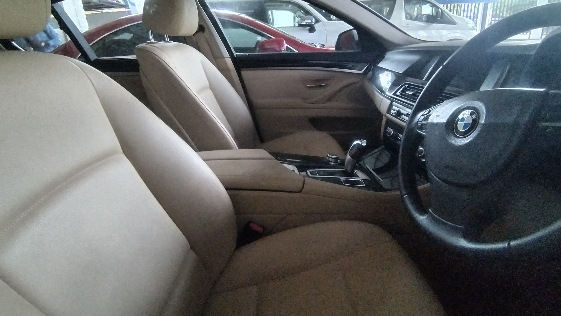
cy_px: 128
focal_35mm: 19
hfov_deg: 89.6
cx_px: 275
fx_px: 283
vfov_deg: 57.9
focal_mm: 1.42
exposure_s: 1/25
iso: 326
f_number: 2.2
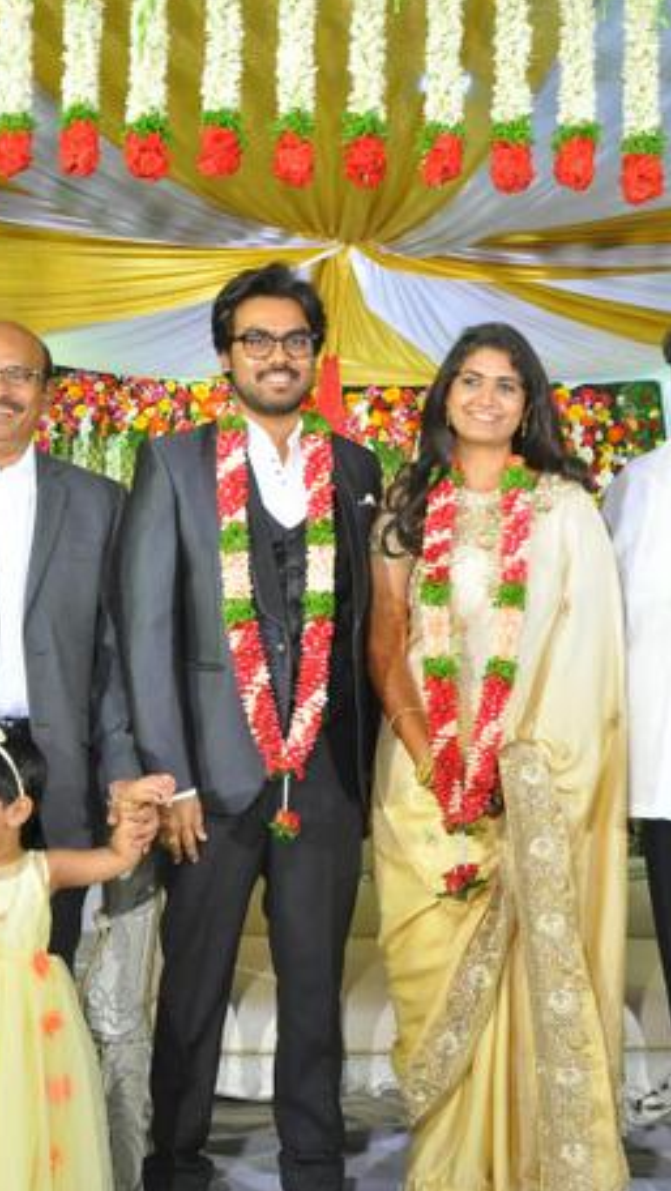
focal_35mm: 53
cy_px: 594
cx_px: 379
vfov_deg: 39.2
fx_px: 1674
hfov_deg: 22.7
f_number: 7.1
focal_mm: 22
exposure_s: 1/125
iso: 1000
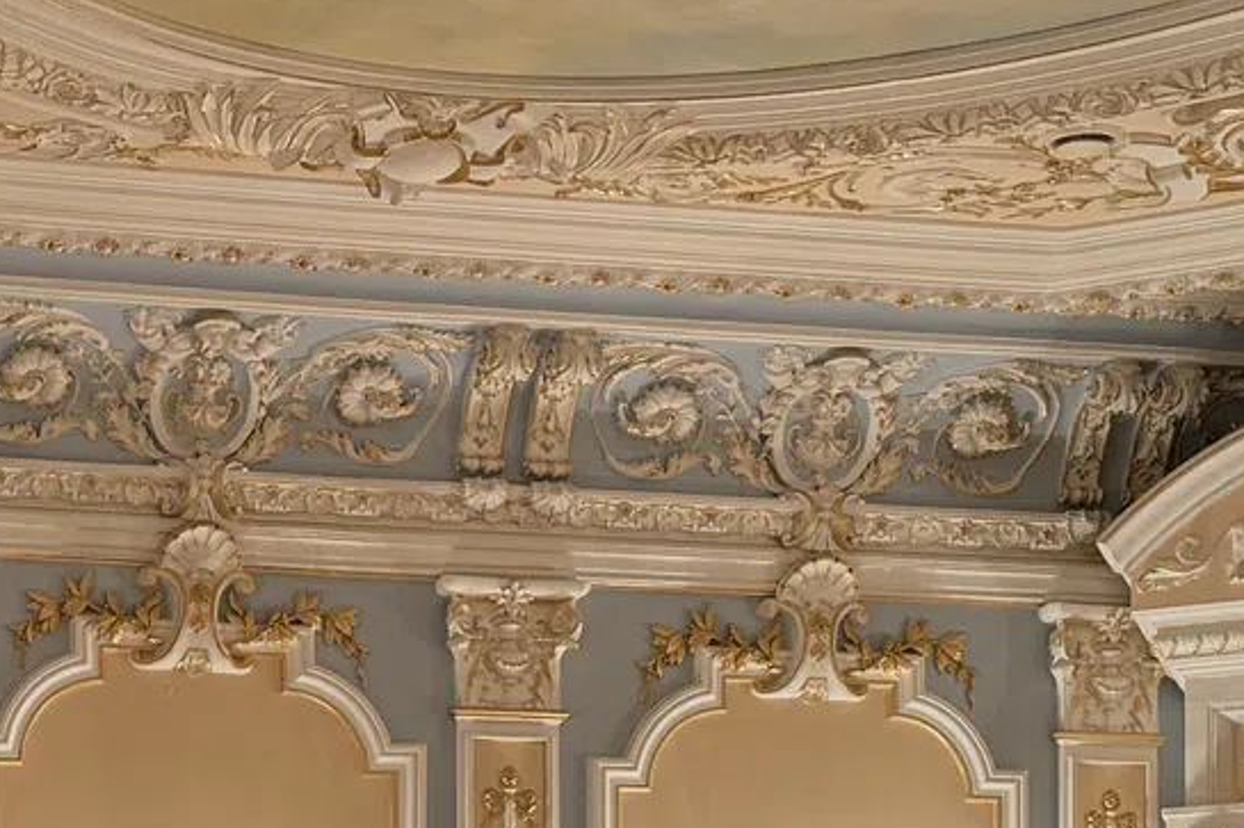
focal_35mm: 110
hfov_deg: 18.3
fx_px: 3800
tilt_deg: +3.2
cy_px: 1125
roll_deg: -0.7
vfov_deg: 12.0
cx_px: 98
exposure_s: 1/50
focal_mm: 6.86
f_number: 1.78
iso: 160
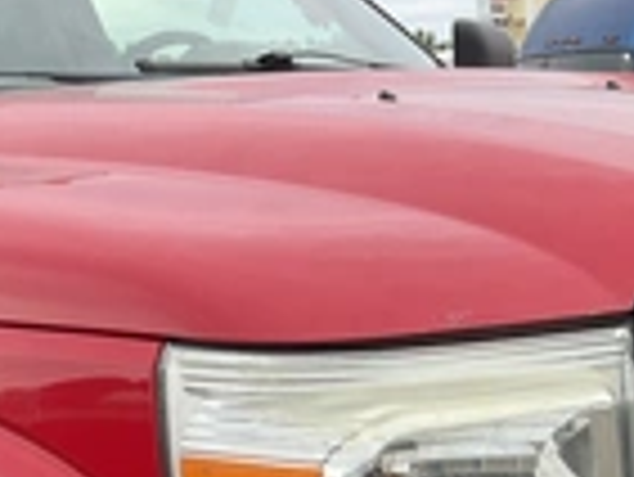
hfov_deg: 23.2
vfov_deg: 16.8
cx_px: 562
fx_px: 1503
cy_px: 648
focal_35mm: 82
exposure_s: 1/446
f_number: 1.8
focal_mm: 3
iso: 25
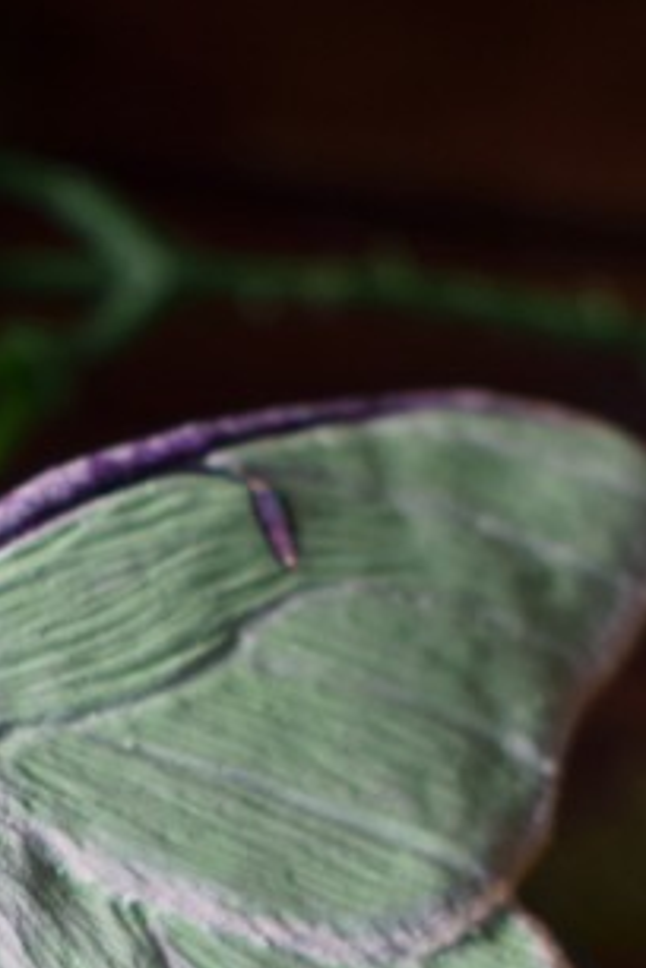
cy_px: 1047
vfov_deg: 11.6
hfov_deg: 7.8
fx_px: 4707
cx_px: -108
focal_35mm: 175
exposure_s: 1/60
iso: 450
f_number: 4.2
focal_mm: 31
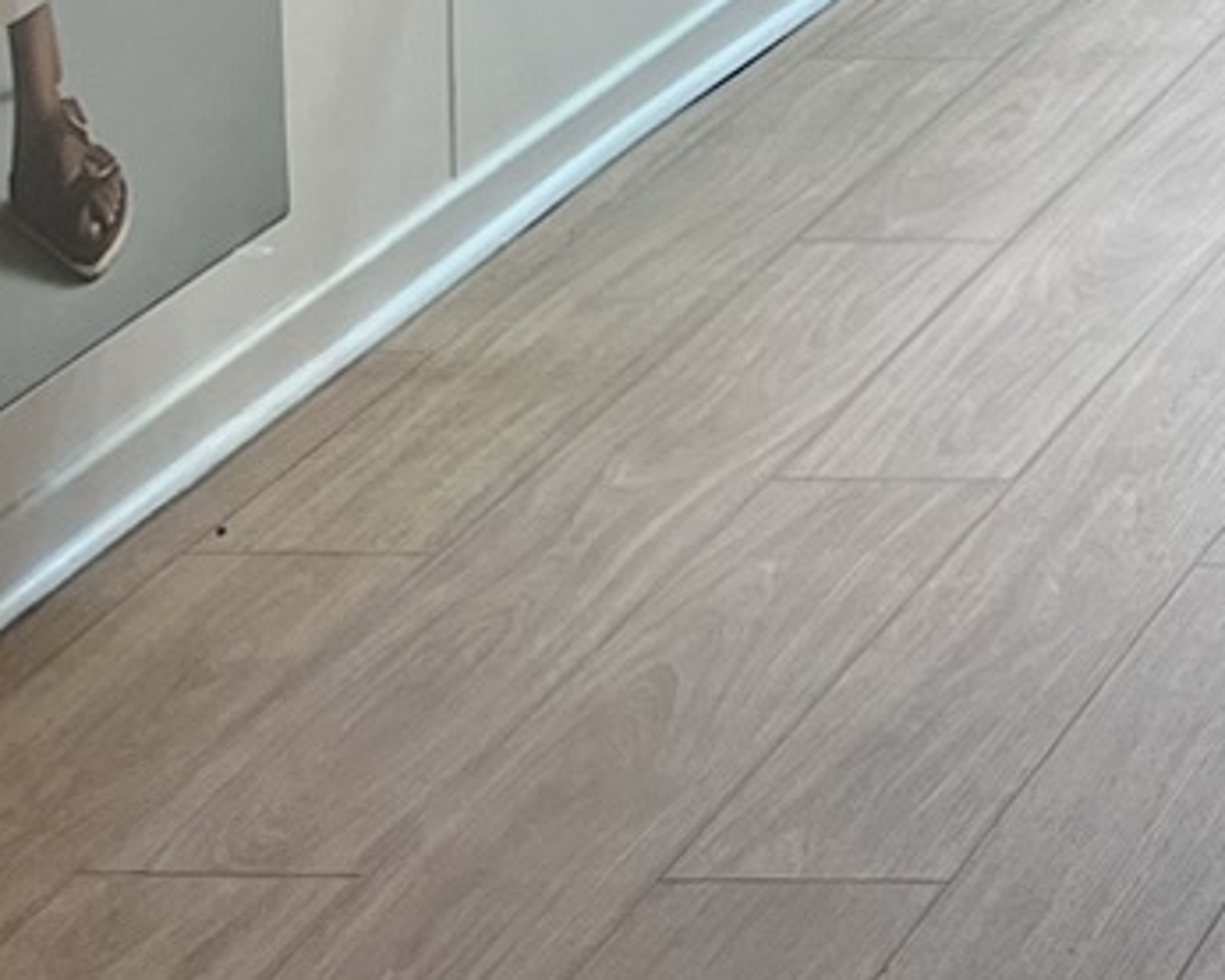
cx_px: 3006
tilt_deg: -6.2
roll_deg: -2.0
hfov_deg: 10.8
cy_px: -927
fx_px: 5440
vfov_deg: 9.7
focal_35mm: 150
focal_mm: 5.1
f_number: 1.6
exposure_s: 1/238
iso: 40
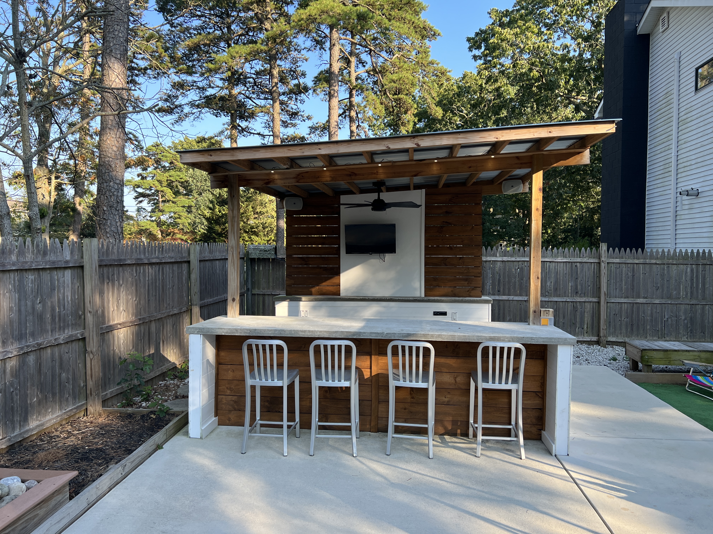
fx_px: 536
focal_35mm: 26
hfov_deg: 67.3
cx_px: 356
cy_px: 267
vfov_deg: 53.1
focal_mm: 5.7
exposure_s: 1/628
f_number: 1.5
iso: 50
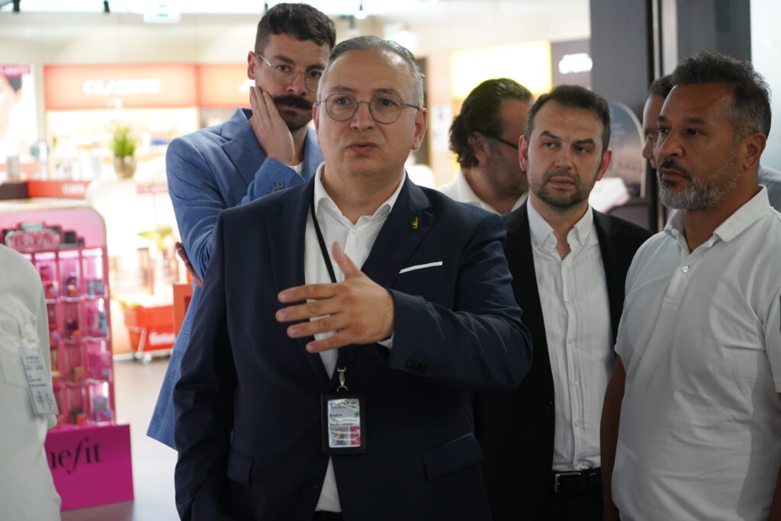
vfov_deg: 19.5
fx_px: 1519
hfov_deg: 28.8
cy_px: 260
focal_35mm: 70
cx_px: 390
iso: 3200
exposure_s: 1/160
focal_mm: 70
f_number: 4
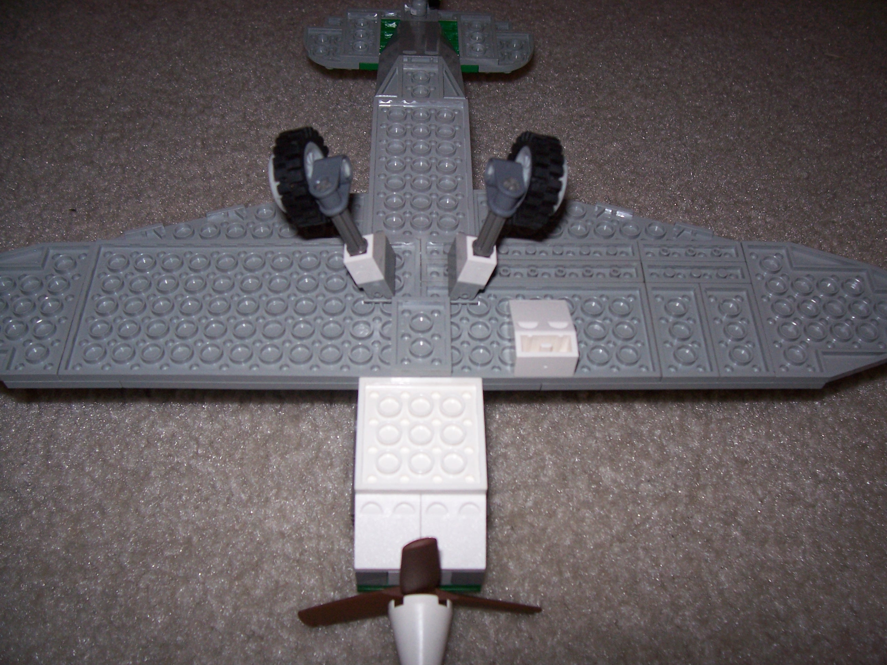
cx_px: 444
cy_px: 332
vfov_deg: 41.8
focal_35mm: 34
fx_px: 871
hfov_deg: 54.0
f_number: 2.7
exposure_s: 1/60
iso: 125
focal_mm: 5.6
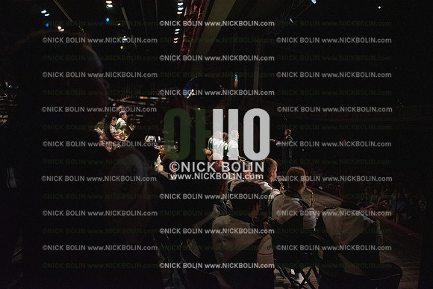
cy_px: 144
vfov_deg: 53.2
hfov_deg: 73.7
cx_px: 216
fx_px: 289
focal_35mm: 24
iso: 10000
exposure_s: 1/2500
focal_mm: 24
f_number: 2.8
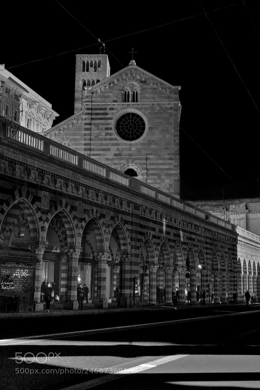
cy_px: 195
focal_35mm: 41
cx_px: 130
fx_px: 444
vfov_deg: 47.4
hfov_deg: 32.6
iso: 100
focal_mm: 15
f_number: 4
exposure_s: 1/250
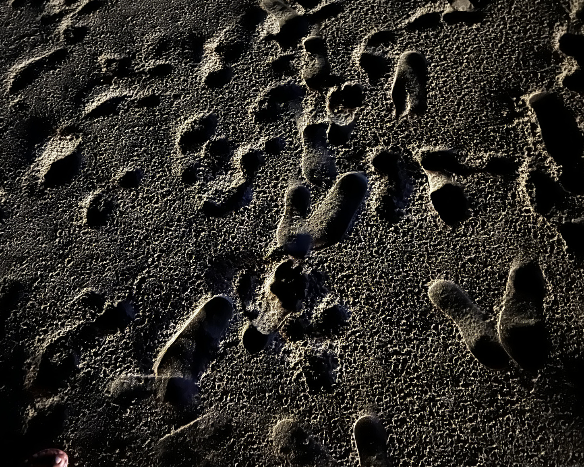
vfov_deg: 51.5
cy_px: 239
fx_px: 484
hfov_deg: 62.2
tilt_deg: -63.1
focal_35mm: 28
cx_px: 277
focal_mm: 5.7
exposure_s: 1/2
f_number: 1.5
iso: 2500
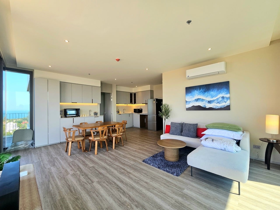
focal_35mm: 13
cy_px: 105
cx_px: 140
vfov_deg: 89.9
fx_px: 105
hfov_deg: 106.2
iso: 50
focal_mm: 2.2
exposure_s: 1/270
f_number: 2.2
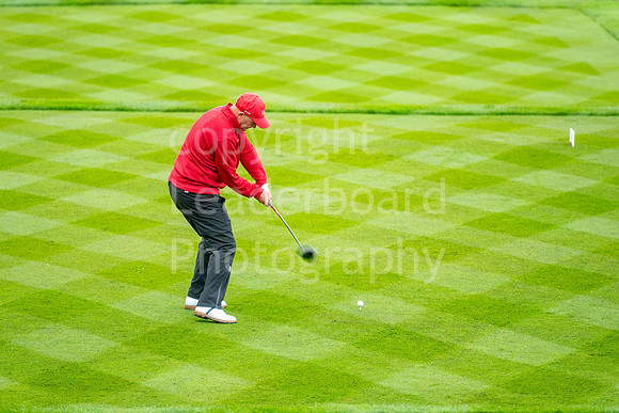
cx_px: 310
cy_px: 206
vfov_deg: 4.6
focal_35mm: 300
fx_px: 5159
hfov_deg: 6.9
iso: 1000
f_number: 4
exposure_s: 1/500
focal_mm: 300
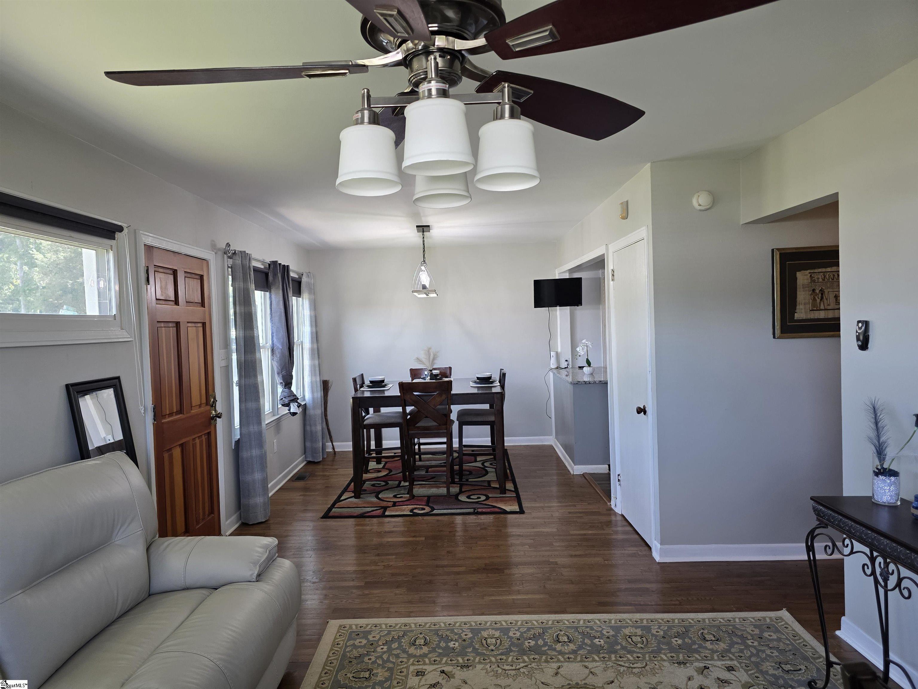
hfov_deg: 73.9
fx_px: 610
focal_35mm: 23
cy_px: 344
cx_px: 459
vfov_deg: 58.9
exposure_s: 1/120
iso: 200
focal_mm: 6.3
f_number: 1.7
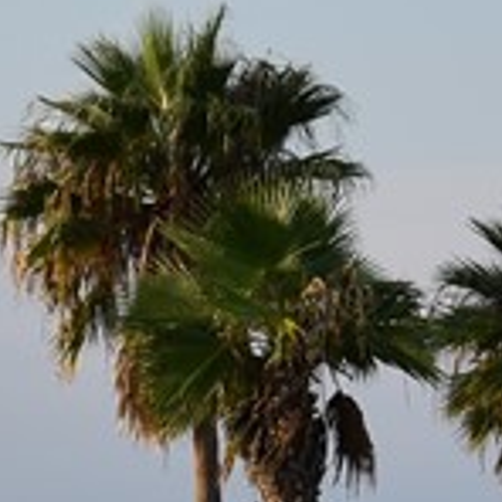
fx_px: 10763
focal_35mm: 656
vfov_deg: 2.7
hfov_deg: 2.7
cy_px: 555
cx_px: -422
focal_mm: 70
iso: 200
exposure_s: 1/500
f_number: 5.6
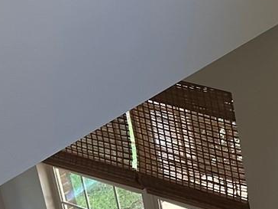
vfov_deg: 10.9
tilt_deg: -23.5
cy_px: 24
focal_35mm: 135
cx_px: 444
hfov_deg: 13.6
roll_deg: +3.8
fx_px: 1084
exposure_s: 1/170
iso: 100
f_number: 1.78
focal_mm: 6.86
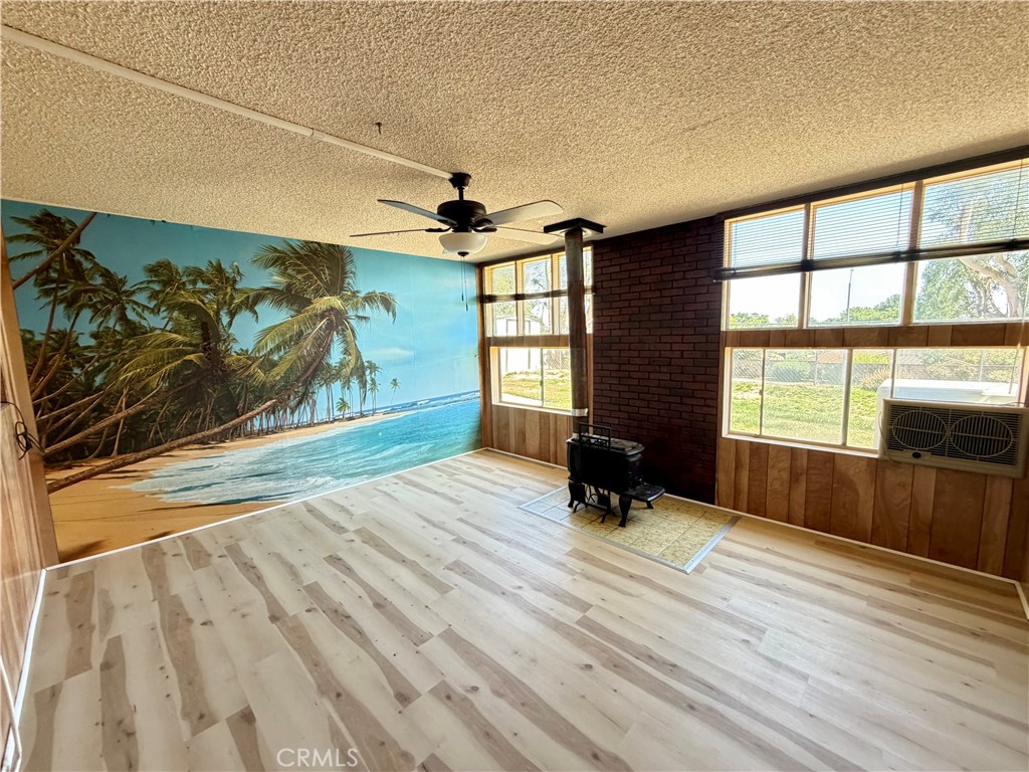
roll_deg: +1.8
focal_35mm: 14
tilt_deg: -6.5
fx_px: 416
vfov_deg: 85.7
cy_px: 386
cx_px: 514
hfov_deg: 102.1
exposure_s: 1/121
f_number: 2.2
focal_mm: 2.22
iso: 320
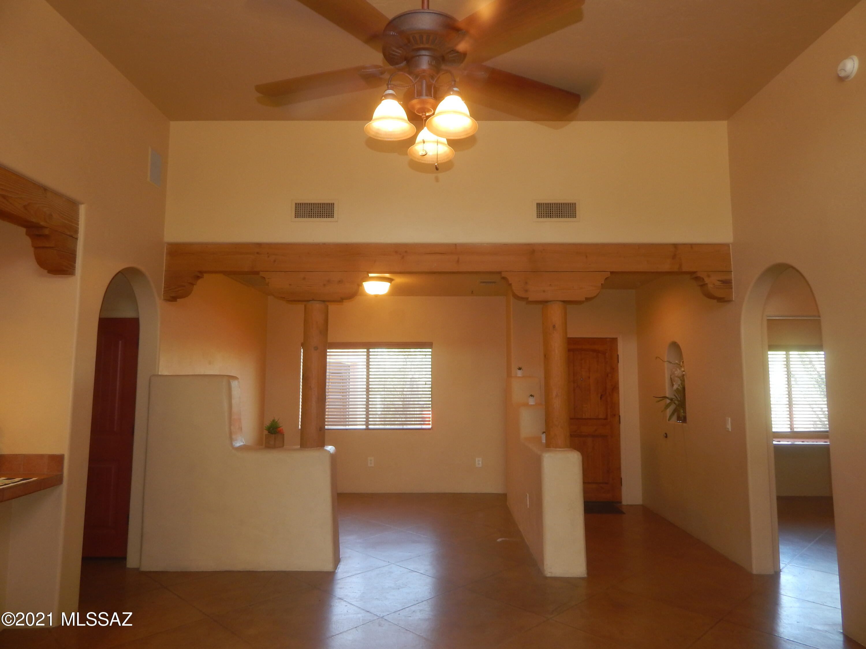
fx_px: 575
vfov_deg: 58.9
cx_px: 433
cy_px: 324
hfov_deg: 73.9
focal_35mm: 23
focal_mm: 4
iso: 125
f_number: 3
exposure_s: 1/30
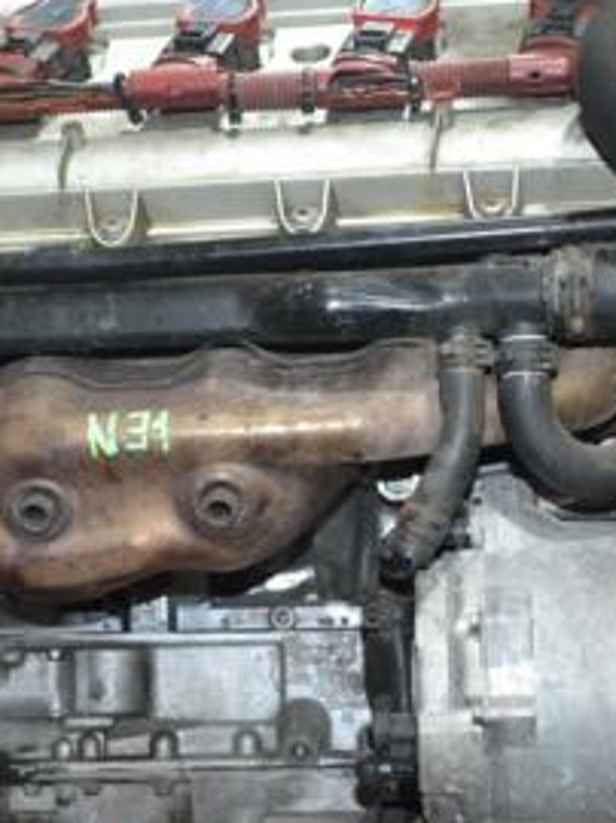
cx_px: 256
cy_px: 448
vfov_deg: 25.3
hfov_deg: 19.1
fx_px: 1830
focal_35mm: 77
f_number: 4
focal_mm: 24
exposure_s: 1/60
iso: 1600
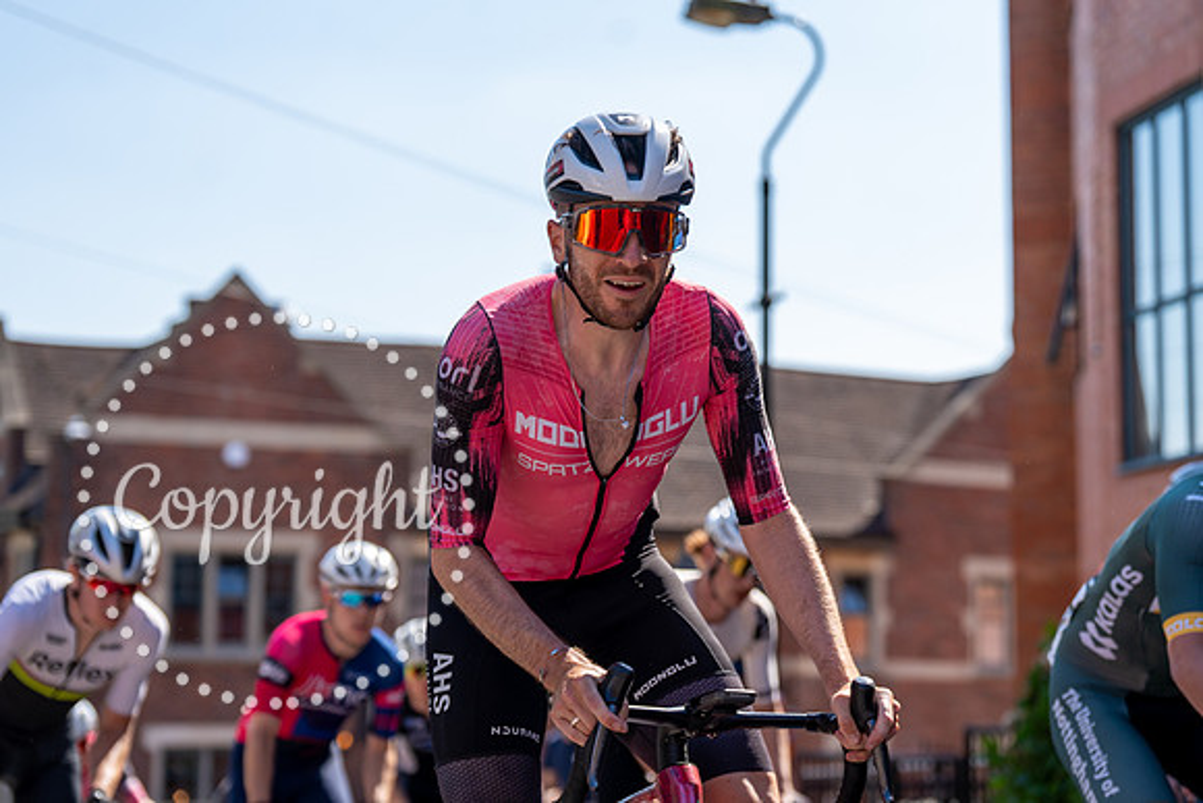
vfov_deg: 16.3
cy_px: 402
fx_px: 2808
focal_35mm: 84
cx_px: 602
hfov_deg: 24.2
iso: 100
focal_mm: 84
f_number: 3.5
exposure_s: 1/1000
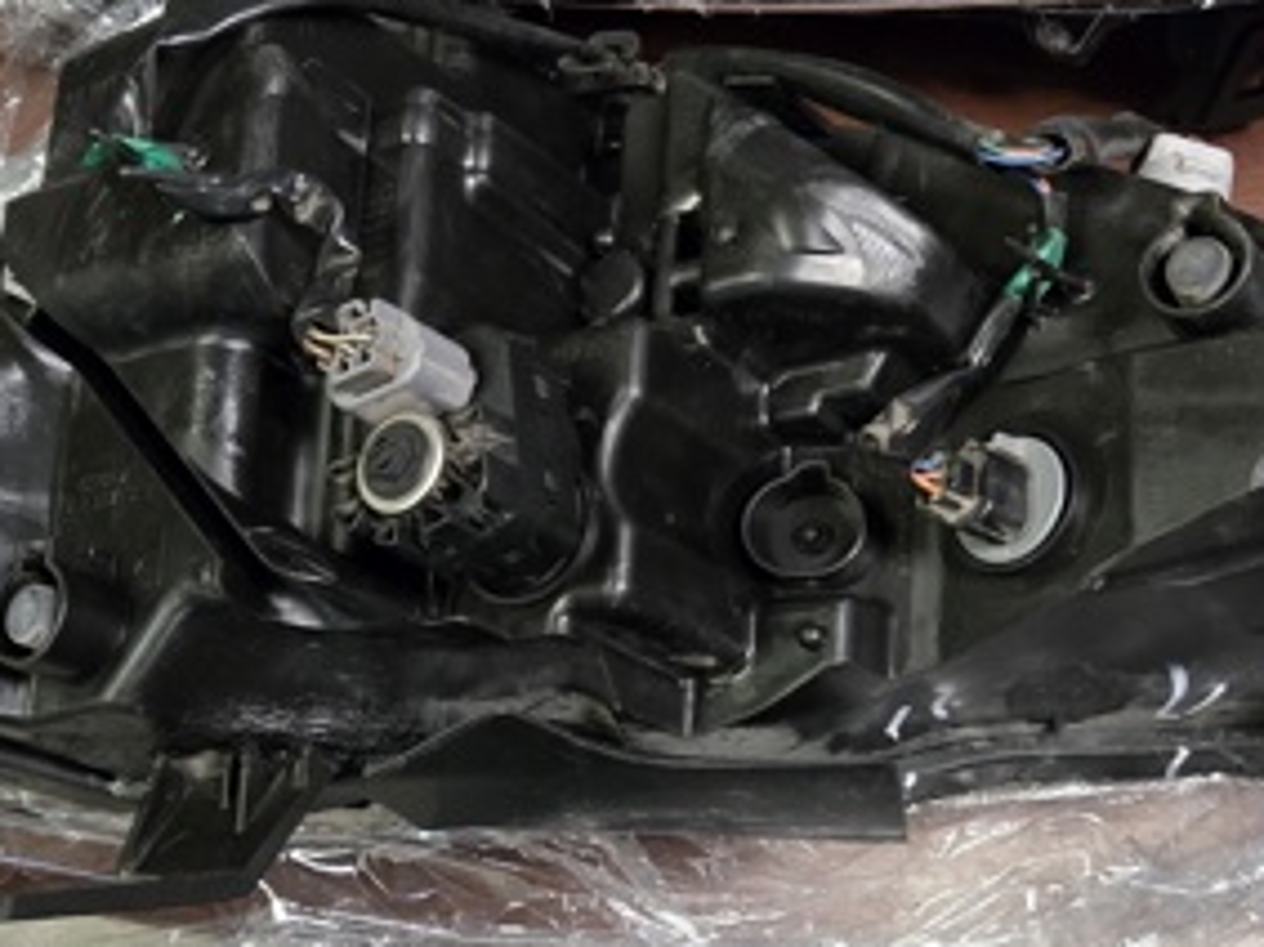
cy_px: 657
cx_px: 540
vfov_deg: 27.8
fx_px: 1898
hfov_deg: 36.8
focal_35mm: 52
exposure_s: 1/100
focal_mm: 5.4
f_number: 1.8
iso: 1250
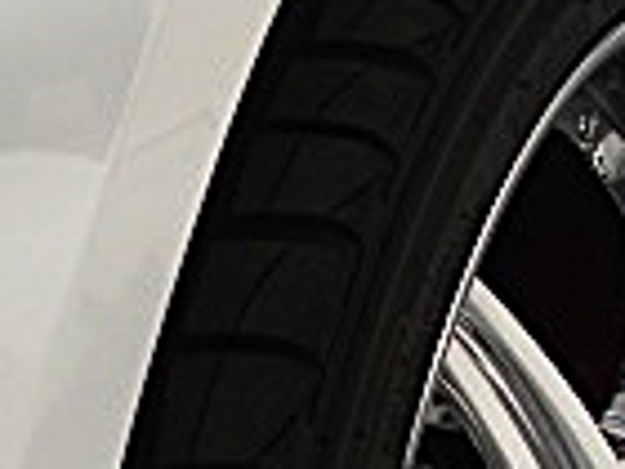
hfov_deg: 12.0
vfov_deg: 9.0
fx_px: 2961
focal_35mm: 164
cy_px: 308
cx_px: 103
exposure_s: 1/800
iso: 50
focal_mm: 6.3
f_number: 2.8
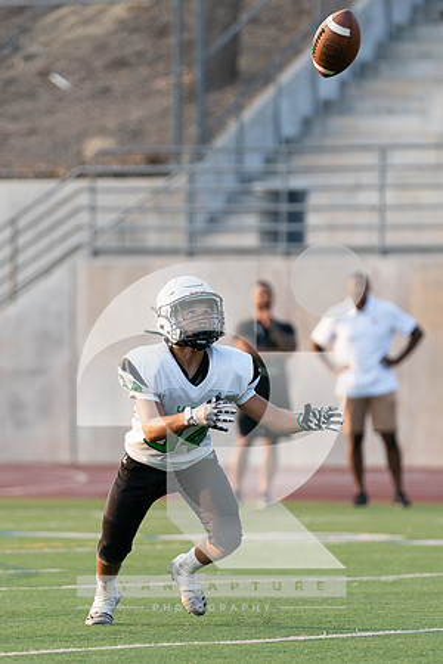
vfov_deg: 4.6
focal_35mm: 450
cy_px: 360
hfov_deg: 3.1
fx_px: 8302
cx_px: 147
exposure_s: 1/1600
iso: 500
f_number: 2.8
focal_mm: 200
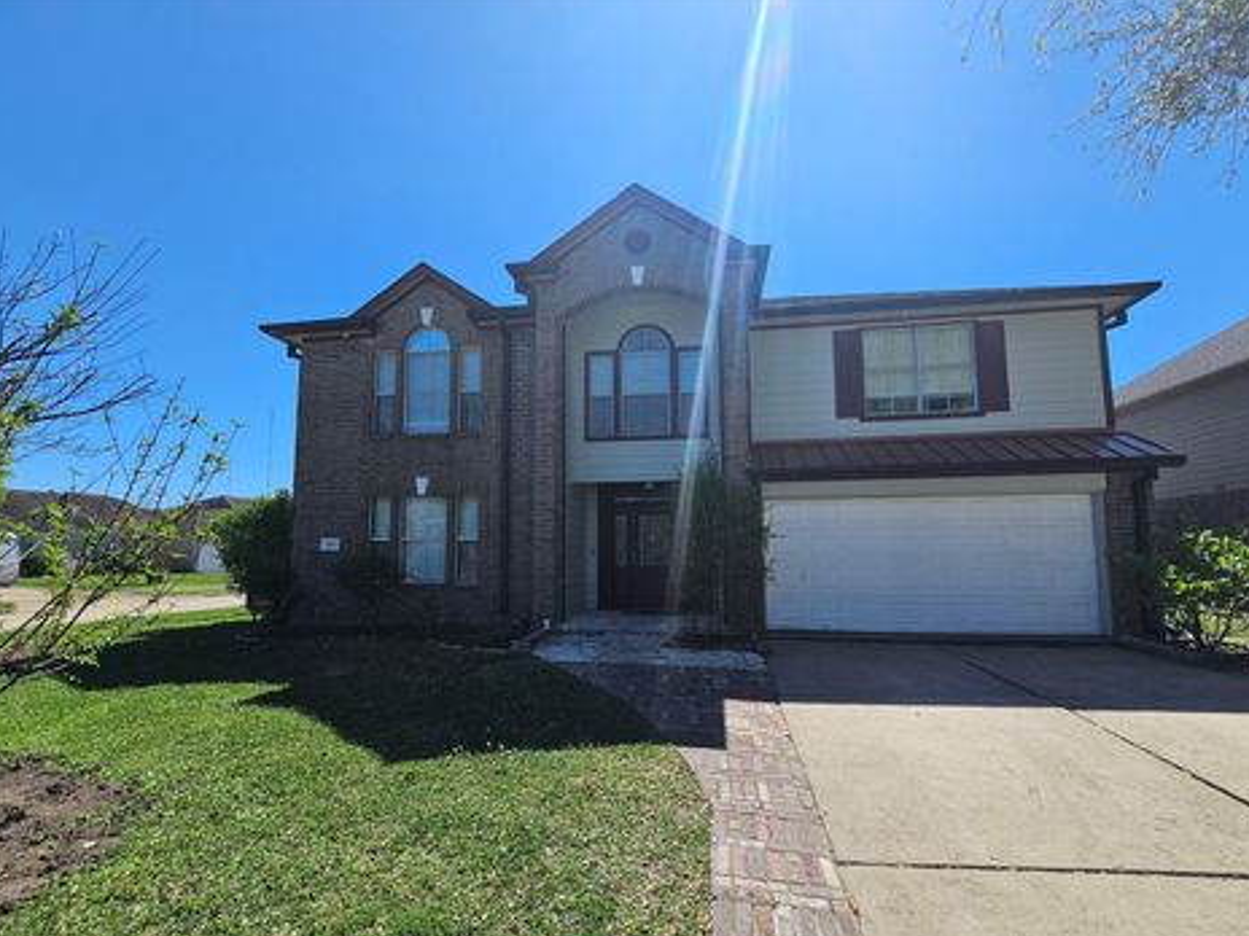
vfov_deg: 85.6
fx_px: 505
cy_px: 491
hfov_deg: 102.0
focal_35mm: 14
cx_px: 643
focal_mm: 2.2
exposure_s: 1/2812
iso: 50
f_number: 2.2
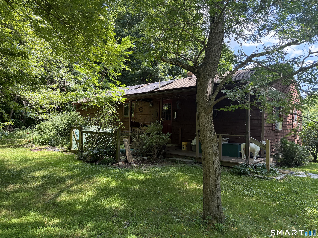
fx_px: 220
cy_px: 119
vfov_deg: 56.8
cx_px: 159
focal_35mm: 24
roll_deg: -1.3
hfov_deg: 71.6
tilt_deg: +2.9
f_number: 1.78
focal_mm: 6.76
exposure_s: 1/445
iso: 100
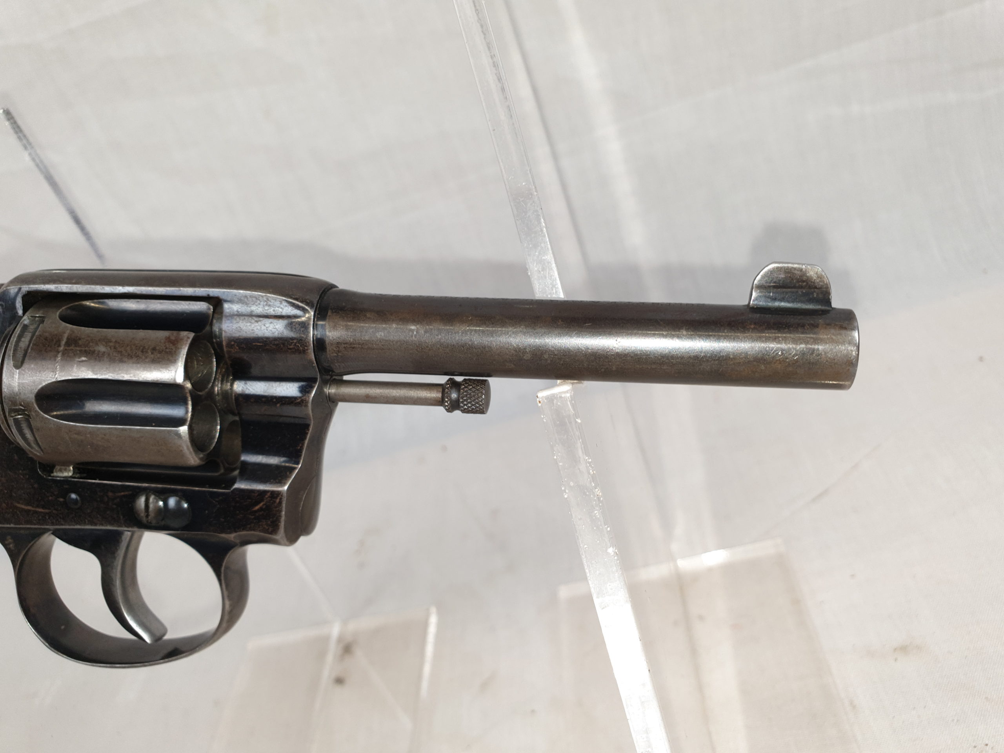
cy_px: 376
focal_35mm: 26
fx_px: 754
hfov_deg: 67.3
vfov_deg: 53.1
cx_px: 502
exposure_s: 1/50
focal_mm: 4.3
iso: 50
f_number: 2.4
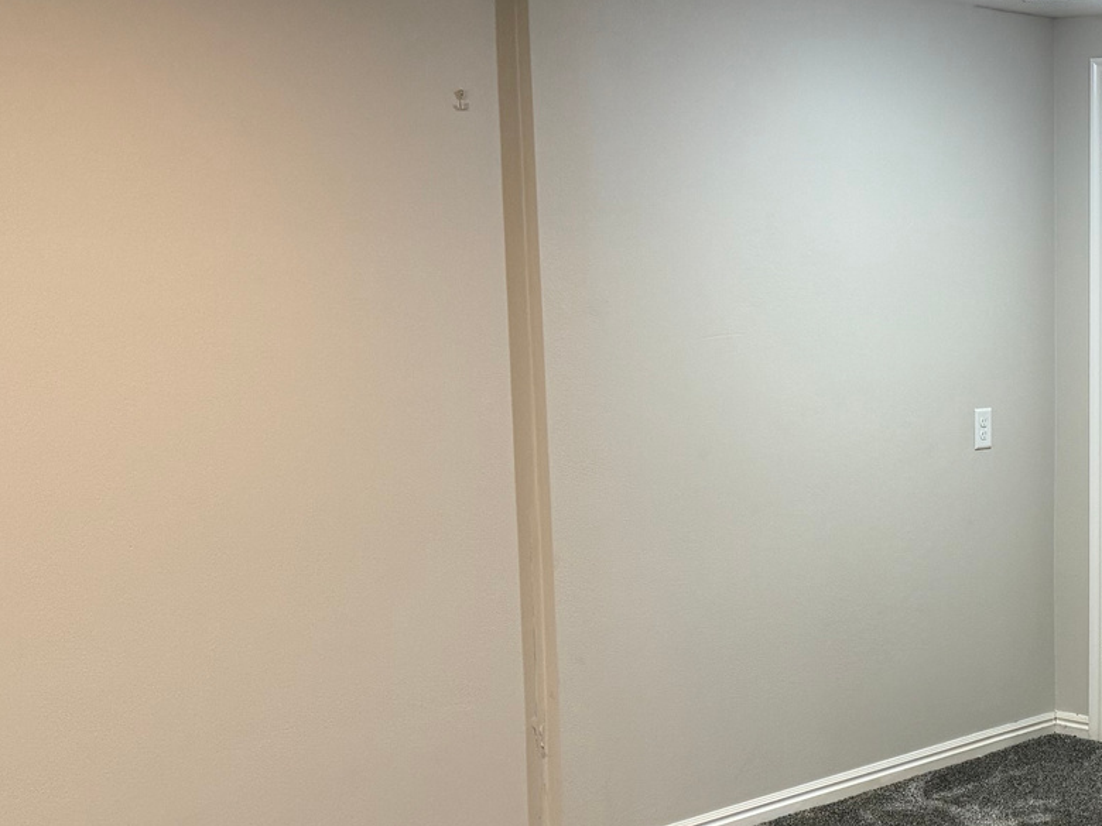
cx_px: 1143
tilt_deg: -8.1
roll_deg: -0.1
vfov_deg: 23.1
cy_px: 573
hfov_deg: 28.5
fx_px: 2006
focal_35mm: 63
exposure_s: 1/60
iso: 200
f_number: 1.78
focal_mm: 6.76
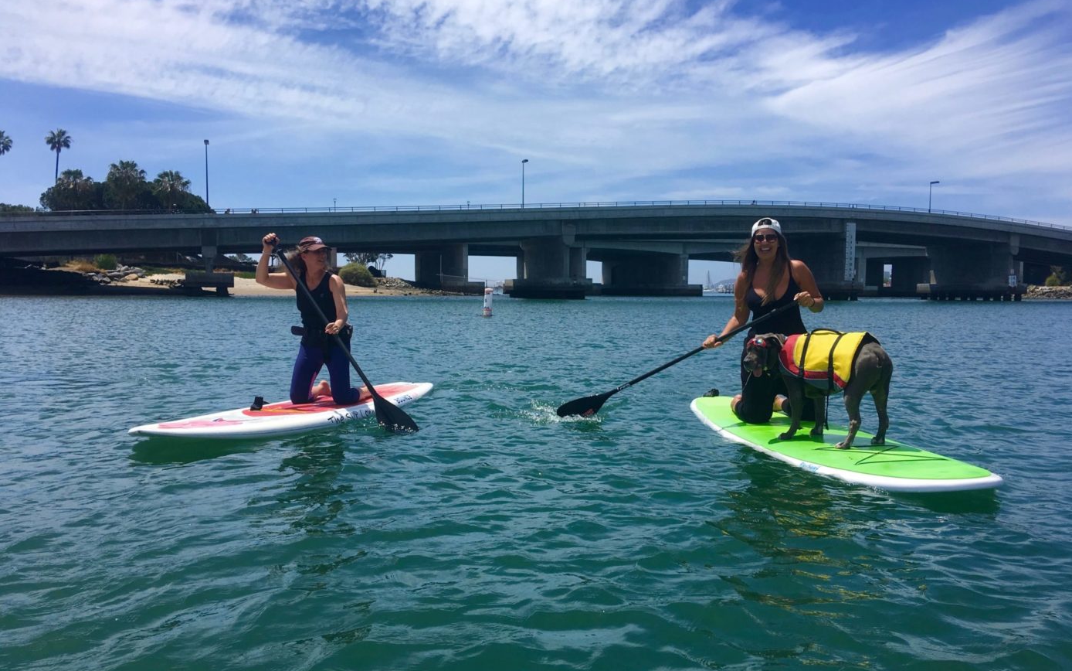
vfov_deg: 40.6
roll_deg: -0.7
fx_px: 906
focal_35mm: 31
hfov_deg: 61.2
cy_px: 341
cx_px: 540
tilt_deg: -2.7
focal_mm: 4.15
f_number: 2.2
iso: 25
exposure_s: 1/2024
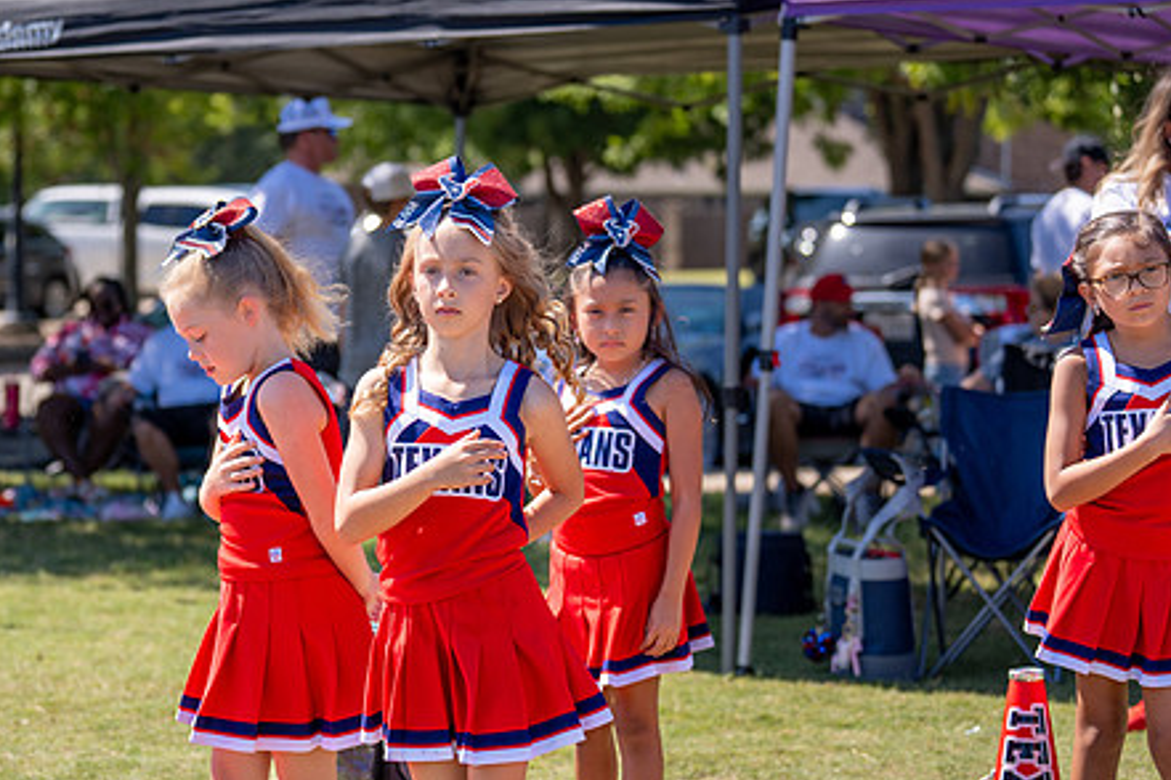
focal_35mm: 107
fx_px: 3480
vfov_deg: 12.8
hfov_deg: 19.0
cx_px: 344
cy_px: 442
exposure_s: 1/1250
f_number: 2.8
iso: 100
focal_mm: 70
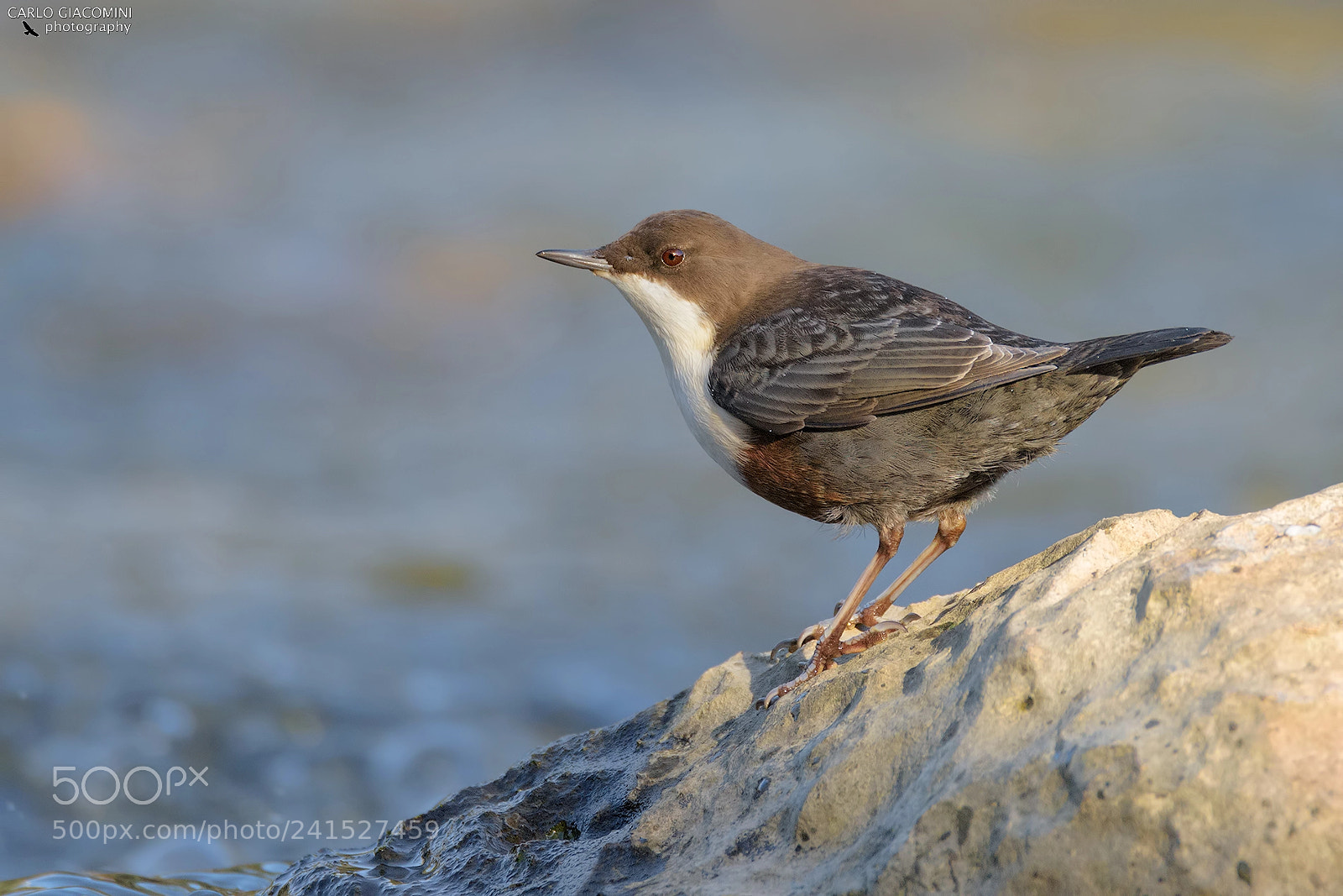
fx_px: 22384
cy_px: 448
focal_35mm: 600
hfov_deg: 3.4
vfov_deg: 2.3
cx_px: 672
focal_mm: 600
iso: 1100
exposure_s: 1/640
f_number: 7.1
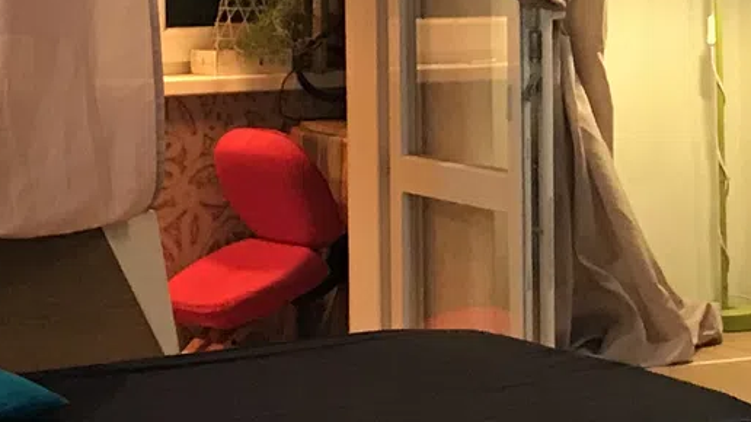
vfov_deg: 8.5
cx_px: 793
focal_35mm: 142
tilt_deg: -1.4
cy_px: -38
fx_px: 2827
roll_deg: +1.2
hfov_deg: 14.8
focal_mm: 3.99
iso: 100
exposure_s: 1/16
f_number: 1.8
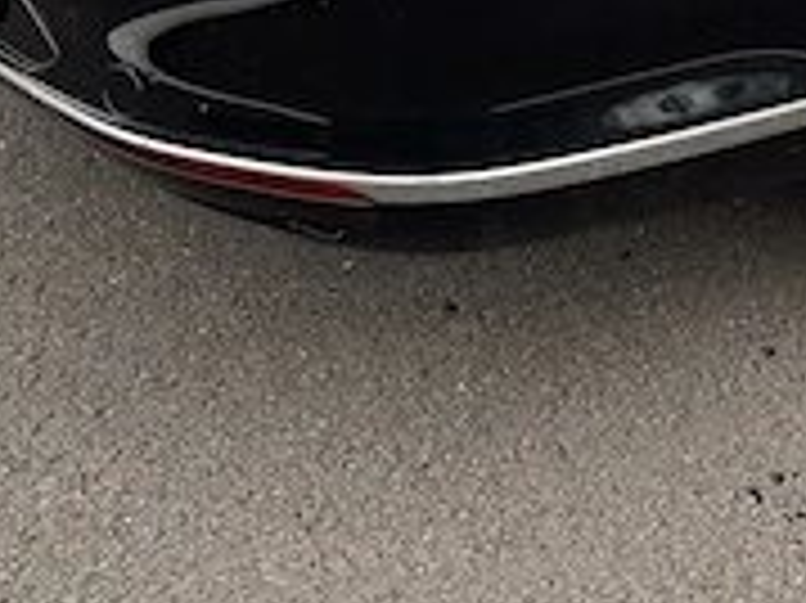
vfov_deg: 15.6
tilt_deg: -17.8
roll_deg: -2.0
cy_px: -302
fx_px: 2024
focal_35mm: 87
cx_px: 716
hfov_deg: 22.0
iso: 50
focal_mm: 5.96
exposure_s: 1/462
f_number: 1.6
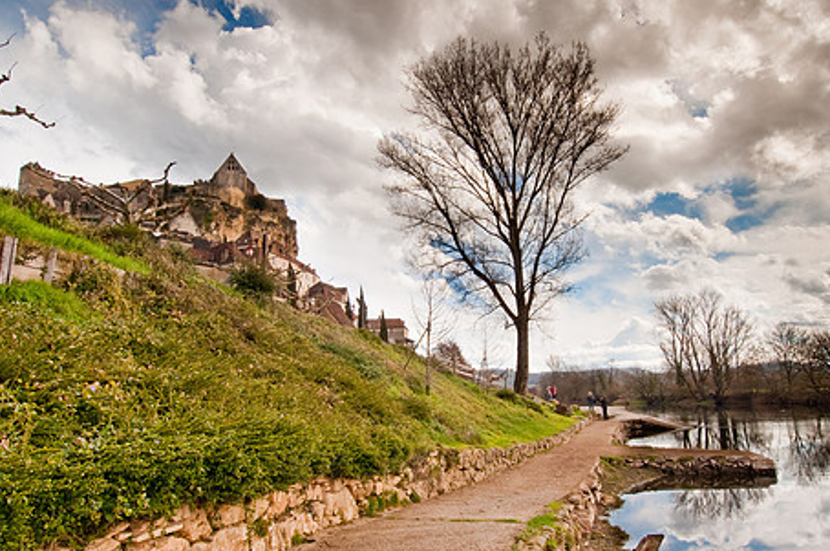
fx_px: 529
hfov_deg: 75.9
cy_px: 292
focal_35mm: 23
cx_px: 461
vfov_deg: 54.9
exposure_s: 1/60
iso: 200
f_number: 16
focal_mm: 12
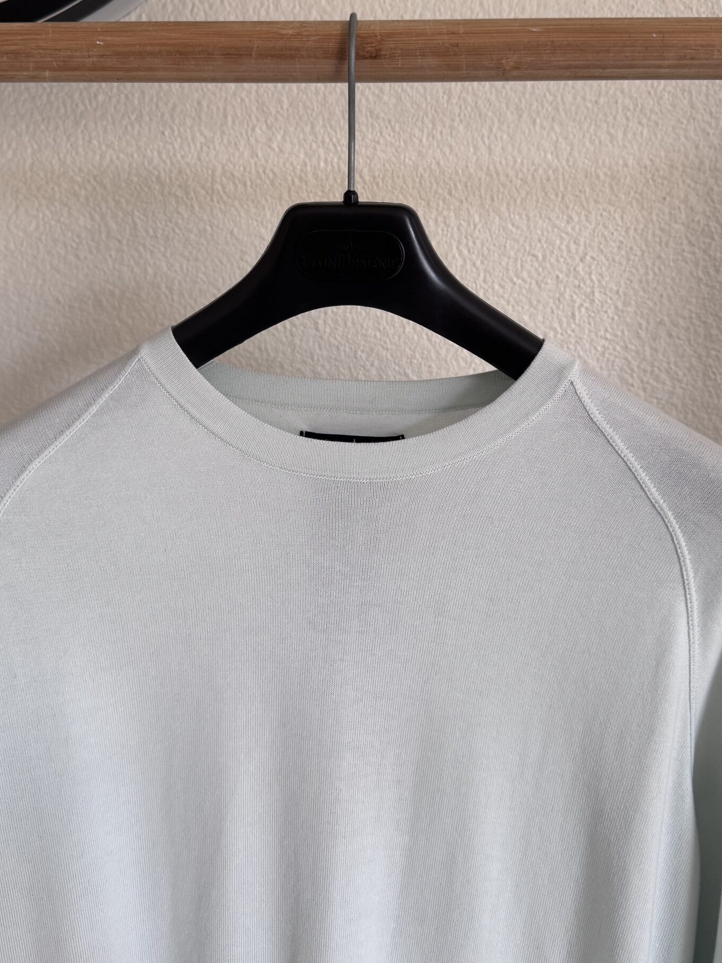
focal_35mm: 34
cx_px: 348
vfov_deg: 53.2
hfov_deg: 41.8
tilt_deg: -1.8
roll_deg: -0.6
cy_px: 349
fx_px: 946
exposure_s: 1/121
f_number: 1.78
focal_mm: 6.76
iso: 160
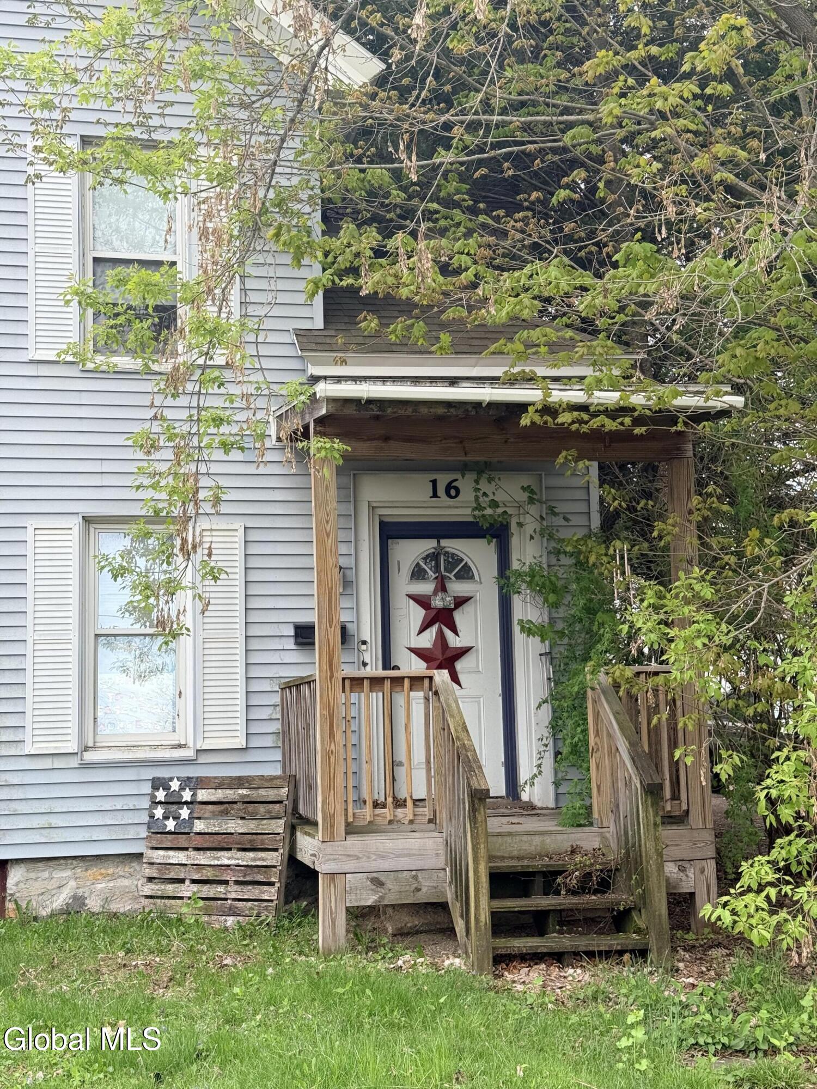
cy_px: 544
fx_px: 1511
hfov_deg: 30.3
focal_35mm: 48
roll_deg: +1.5
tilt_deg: +7.5
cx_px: 408
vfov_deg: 39.7
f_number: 1.78
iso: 80
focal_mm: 6.76
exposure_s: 1/928
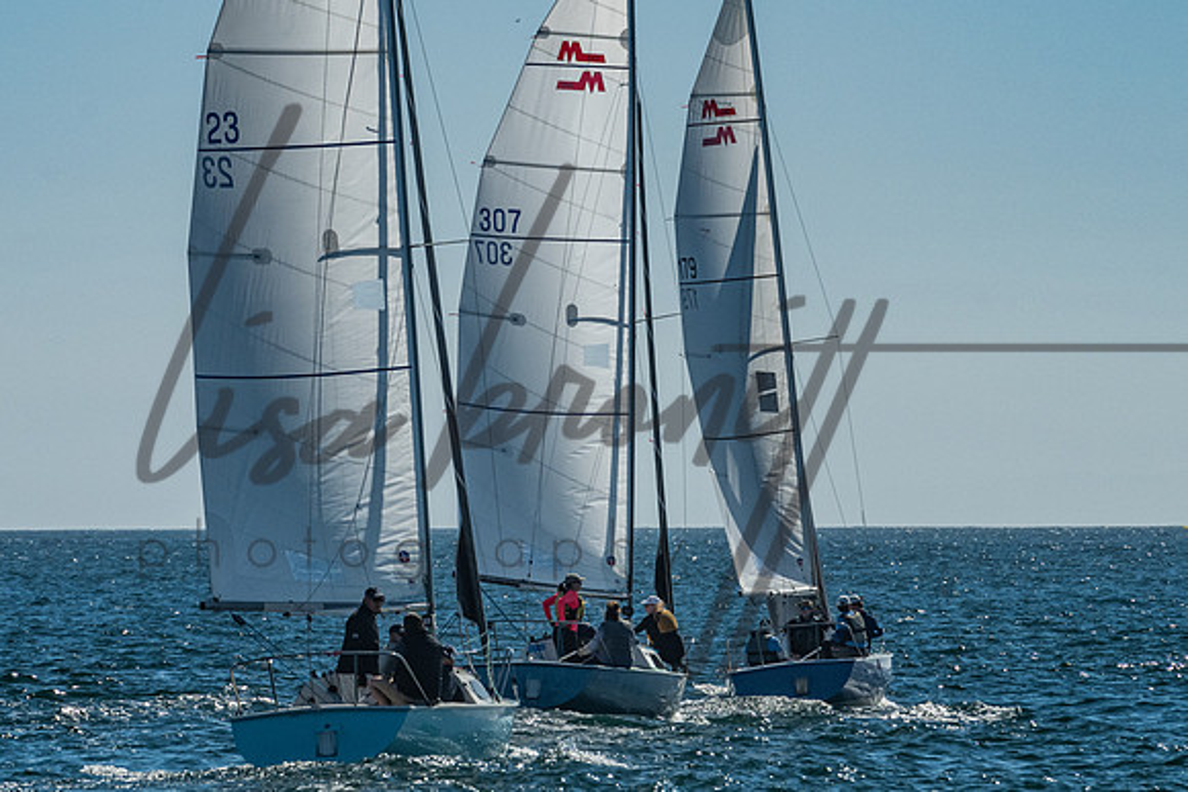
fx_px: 13091
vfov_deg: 3.5
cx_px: 431
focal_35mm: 397
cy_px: 307
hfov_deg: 5.2
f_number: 10
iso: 400
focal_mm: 200
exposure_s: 1/1000
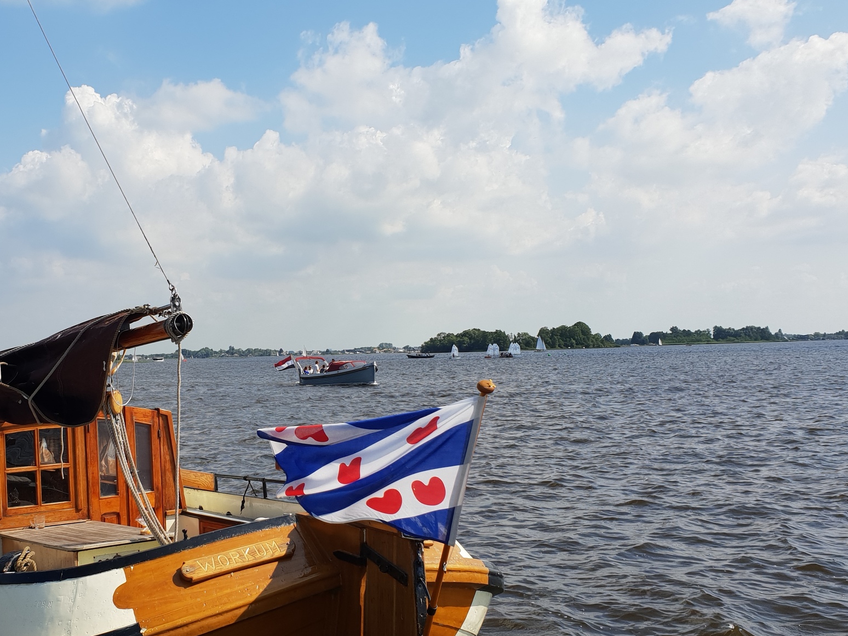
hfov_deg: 43.7
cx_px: 242
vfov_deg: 34.3
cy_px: 349
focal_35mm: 42
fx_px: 1029
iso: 50
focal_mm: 4.3
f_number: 2.4
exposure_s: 1/1779
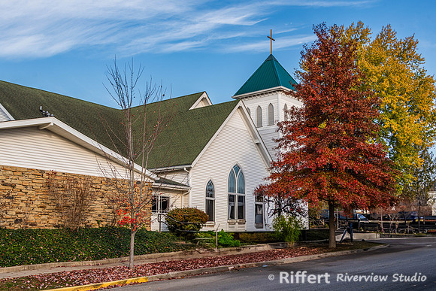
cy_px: 146
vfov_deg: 31.1
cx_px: 218
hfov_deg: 45.3
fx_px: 523
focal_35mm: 43
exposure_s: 1/160
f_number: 8
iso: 80
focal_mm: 42
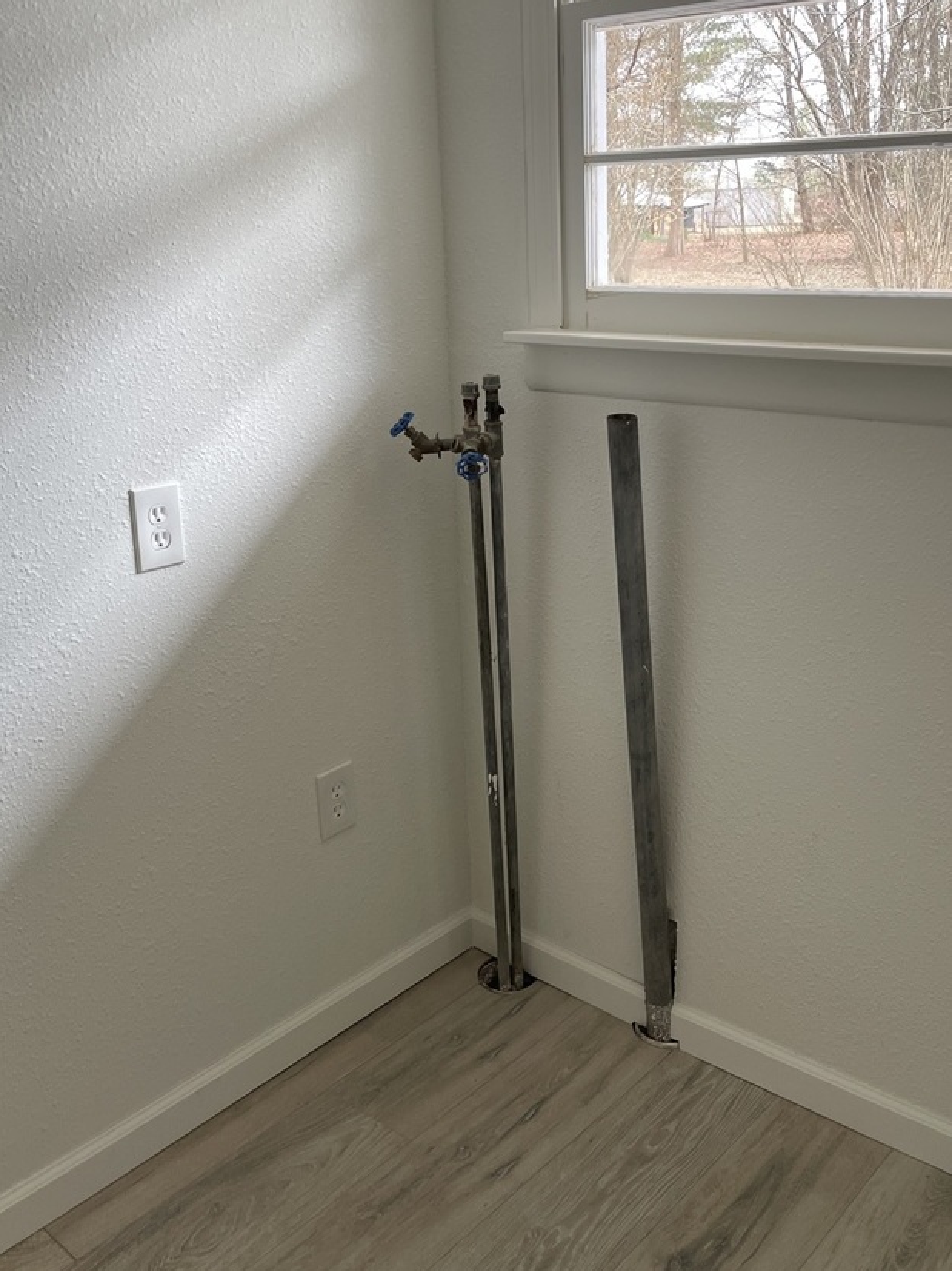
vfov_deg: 53.9
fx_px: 1247
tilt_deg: -13.1
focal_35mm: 34
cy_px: 594
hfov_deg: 41.7
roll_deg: +2.7
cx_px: 521
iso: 64
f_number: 1.6
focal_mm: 4.2
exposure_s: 1/121
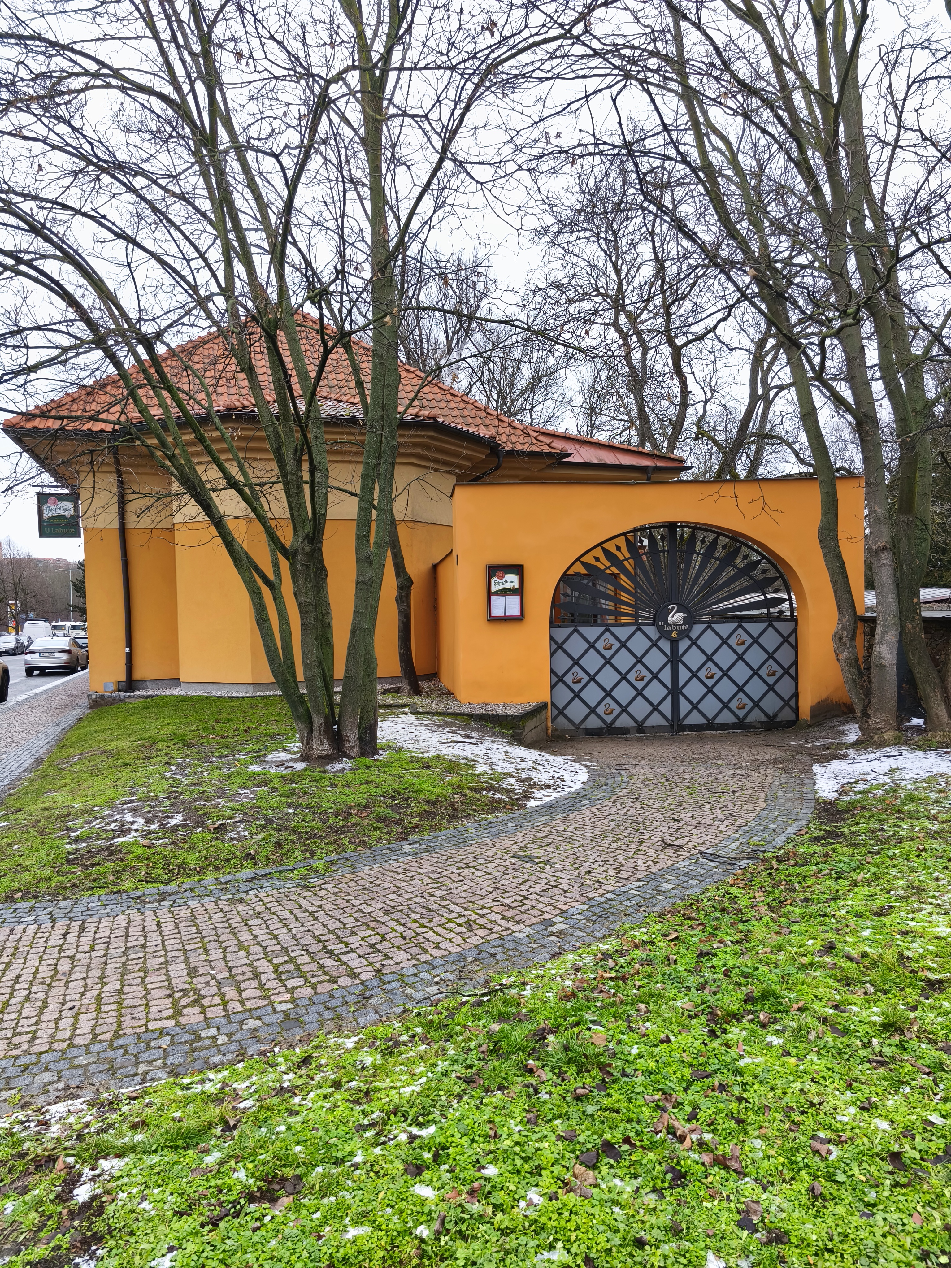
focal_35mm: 23
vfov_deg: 73.9
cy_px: 634
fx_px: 843
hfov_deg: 58.9
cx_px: 476
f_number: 1.7
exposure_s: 1/100
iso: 80
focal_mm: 5.35
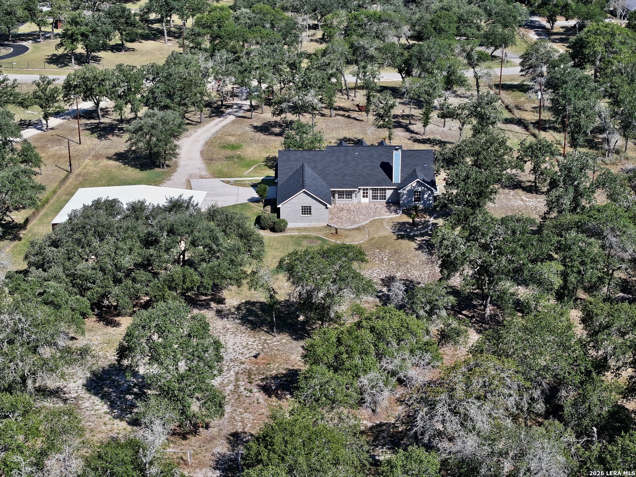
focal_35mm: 70
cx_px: 318
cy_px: 238
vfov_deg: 21.0
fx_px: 1286
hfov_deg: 27.8
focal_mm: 19.35
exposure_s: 1/1000
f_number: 2.8
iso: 110
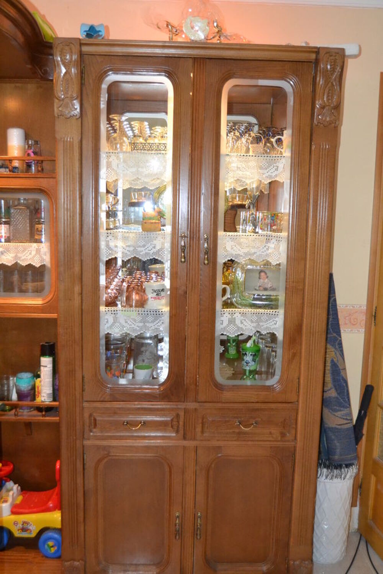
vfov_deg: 55.1
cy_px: 287
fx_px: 550
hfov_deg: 38.4
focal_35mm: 34
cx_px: 192
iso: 3200
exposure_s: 1/60
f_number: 3.8
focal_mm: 23
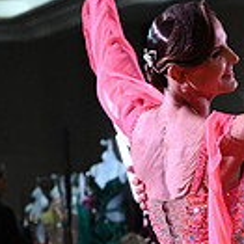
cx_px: 338
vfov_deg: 4.5
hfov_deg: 4.5
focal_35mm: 384
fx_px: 3062
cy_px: 341
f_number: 6.3
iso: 5000
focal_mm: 102
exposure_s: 1/320
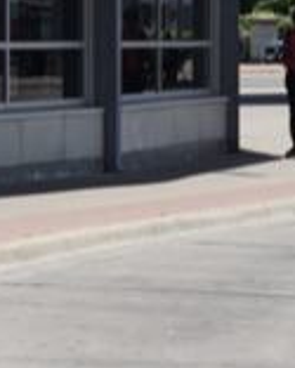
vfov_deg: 6.4
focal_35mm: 301
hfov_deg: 5.1
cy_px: 51
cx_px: 434
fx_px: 3282
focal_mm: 50
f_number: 4
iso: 200
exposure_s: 1/2500
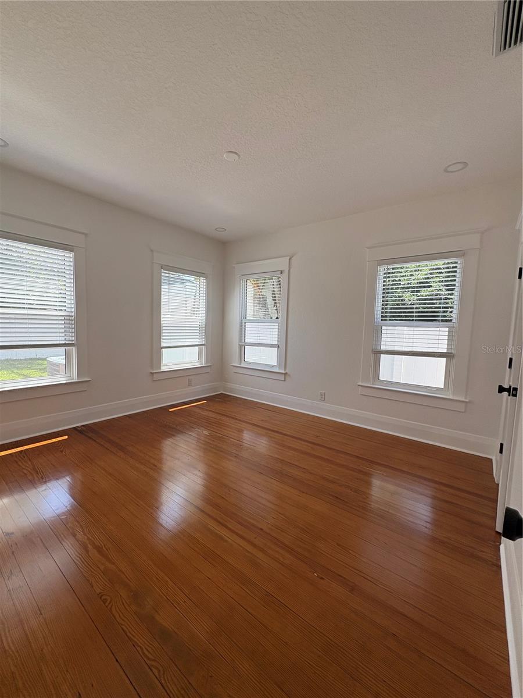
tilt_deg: -4.1
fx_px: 282
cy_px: 349
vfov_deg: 102.1
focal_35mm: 14
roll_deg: -2.0
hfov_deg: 85.7
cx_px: 262
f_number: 2.2
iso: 64
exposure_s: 1/259
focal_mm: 2.22
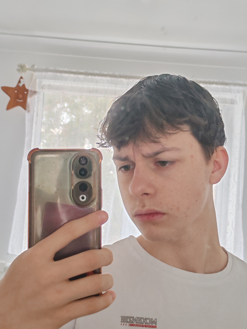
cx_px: 124
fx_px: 552
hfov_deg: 25.2
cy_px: 164
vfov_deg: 33.2
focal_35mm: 58
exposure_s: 1/50
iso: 1250
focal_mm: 6.12
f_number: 1.9
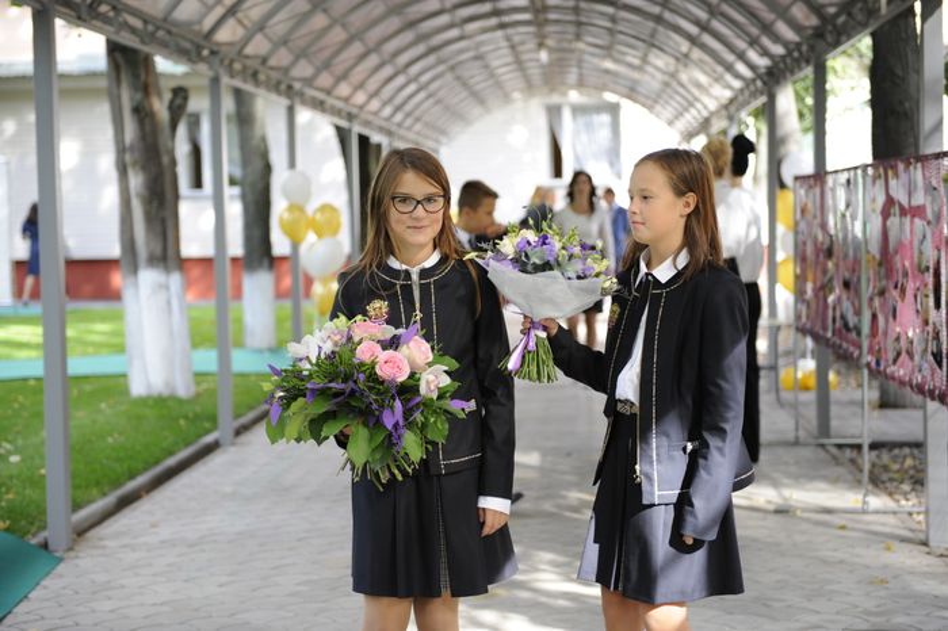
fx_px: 1632
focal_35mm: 62
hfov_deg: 32.4
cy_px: 316
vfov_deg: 21.9
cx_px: 474
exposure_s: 1/200
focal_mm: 62
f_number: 2.8
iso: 400
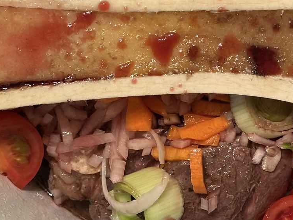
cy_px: -51
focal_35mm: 123
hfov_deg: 15.9
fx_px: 1041
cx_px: 236
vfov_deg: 11.8
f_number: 1.78
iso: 200
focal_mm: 6.86
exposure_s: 1/50
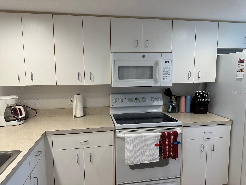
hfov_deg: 71.6
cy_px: 92
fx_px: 171
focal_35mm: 24
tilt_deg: -7.4
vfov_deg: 56.8
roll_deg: +0.5
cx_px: 123
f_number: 1.78
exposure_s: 1/120
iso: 200
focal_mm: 6.86
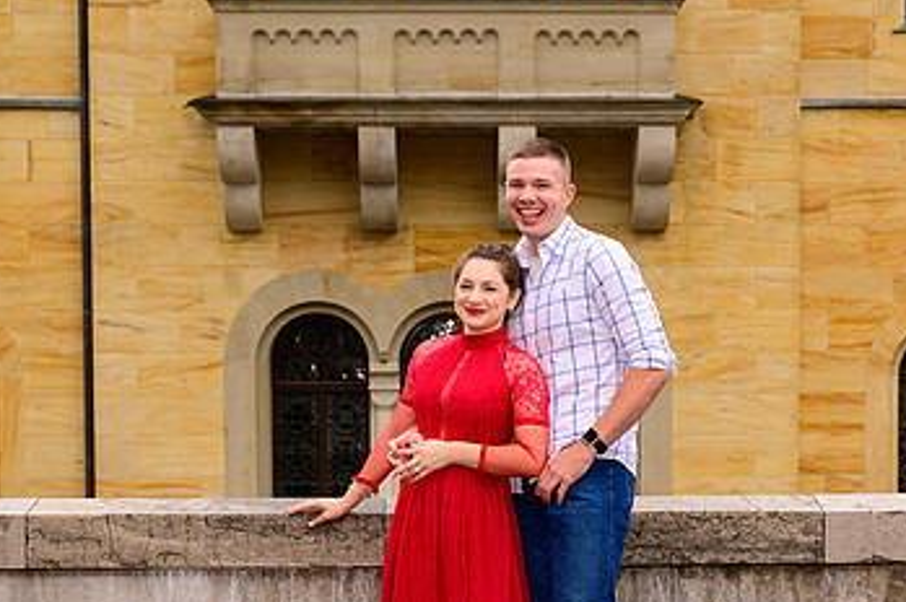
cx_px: 545
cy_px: 475
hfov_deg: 23.4
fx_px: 2187
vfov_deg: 15.6
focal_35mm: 87
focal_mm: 50
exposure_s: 1/400
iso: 400
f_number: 4.5
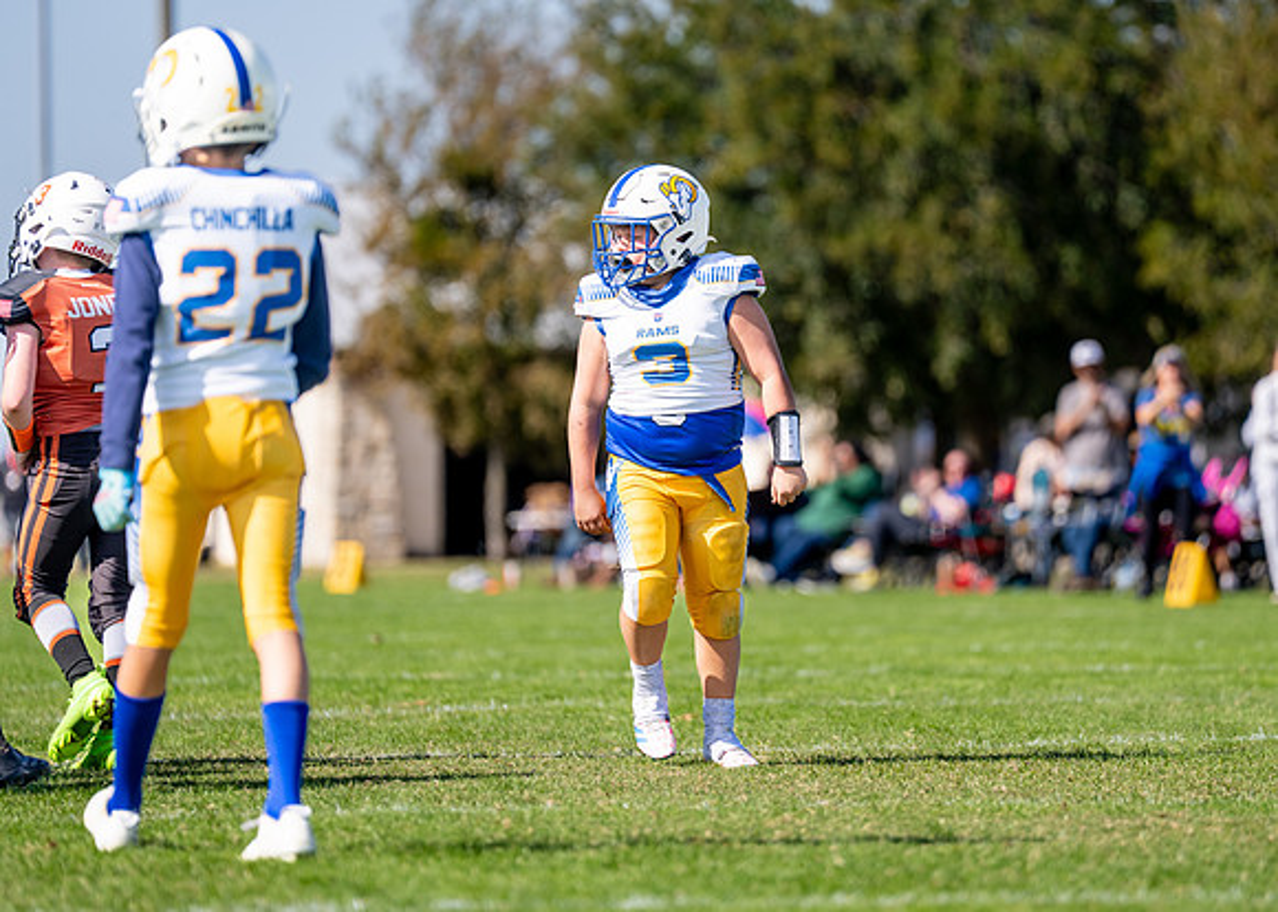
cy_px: 371
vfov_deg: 5.3
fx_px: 9830
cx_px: 699
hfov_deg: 7.4
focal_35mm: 271
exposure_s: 1/2500
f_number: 2.8
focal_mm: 200
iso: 125
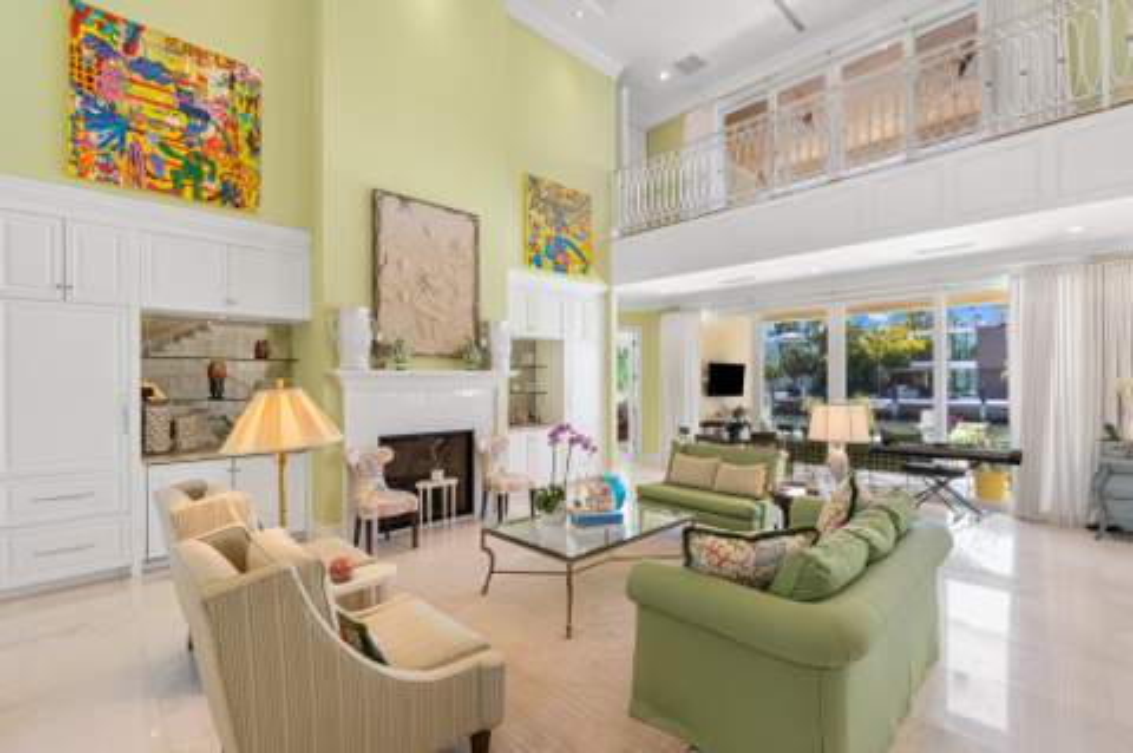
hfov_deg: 96.8
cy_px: 376
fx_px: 503
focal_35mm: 16
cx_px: 566
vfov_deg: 73.6
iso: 250
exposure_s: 1/50
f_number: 11
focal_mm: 16
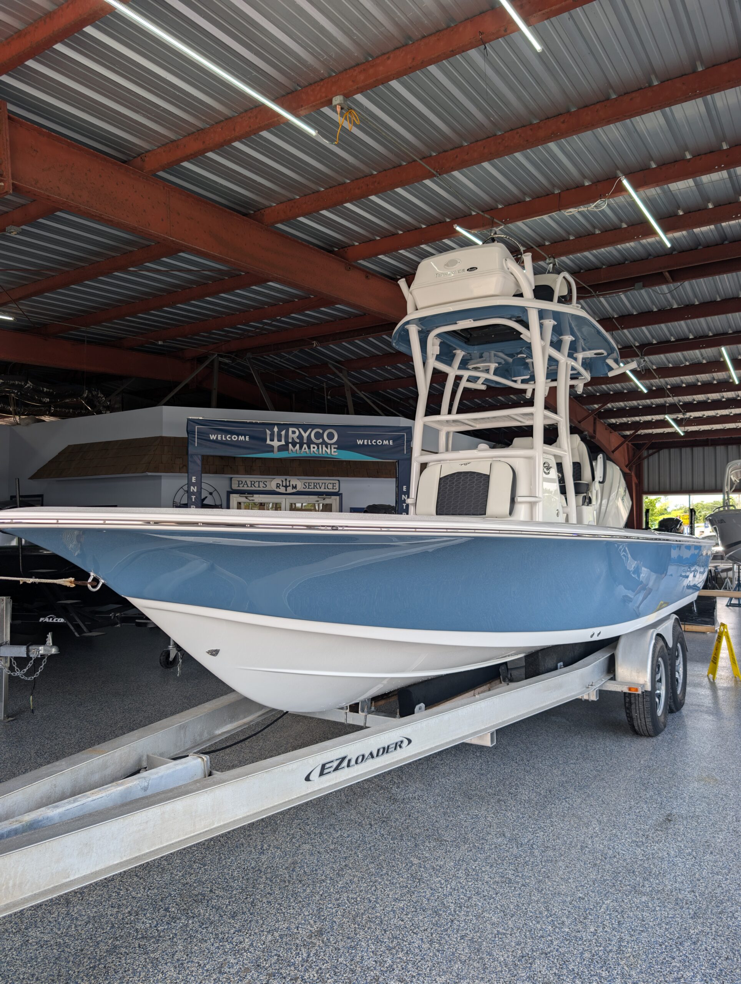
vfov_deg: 71.5
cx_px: 370
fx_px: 683
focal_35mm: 24
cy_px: 492
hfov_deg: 56.9
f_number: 1.68
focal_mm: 6.9
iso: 19
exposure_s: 1/136
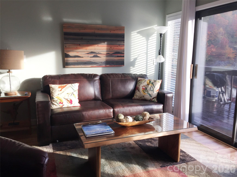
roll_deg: -0.9
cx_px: 118
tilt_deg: -8.9
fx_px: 199
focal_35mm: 29
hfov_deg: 61.7
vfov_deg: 48.2
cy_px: 88
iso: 40
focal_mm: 4.15
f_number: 2.2
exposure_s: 1/120
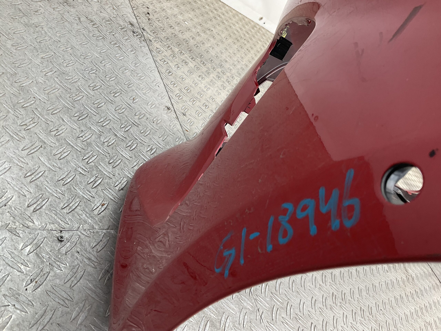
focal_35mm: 29
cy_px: 166
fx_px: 369
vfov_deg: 48.2
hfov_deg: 61.7
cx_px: 220
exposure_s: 1/120
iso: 25
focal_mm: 3
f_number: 1.8
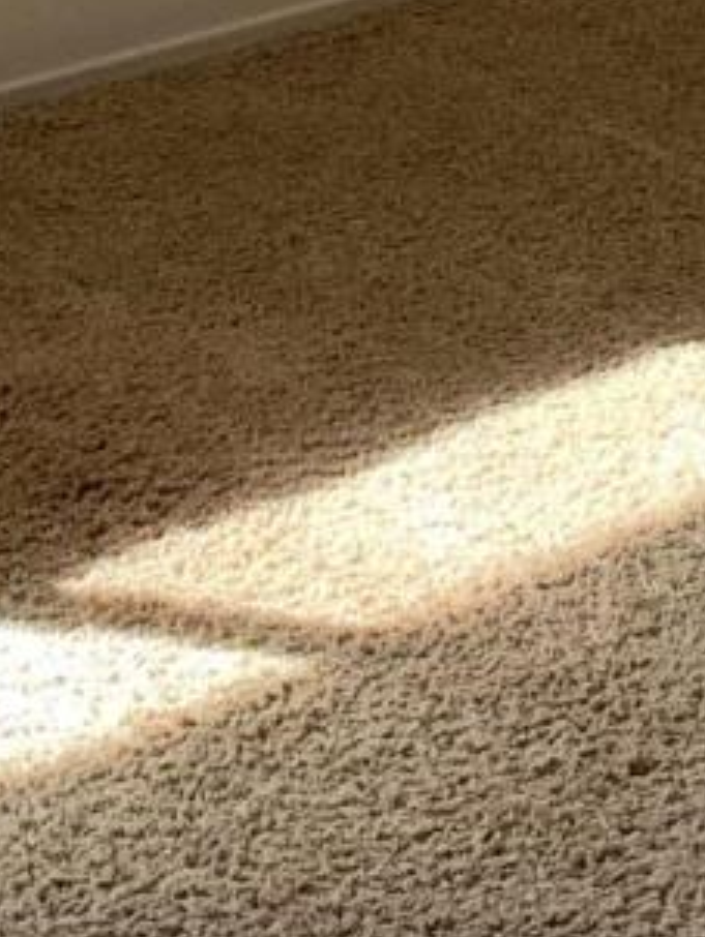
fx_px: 4664
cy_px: -738
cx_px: 351
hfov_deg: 8.6
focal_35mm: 172
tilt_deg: -7.8
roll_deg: +0.0
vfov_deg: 10.8
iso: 50
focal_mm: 4.25
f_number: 1.8
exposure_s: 1/122
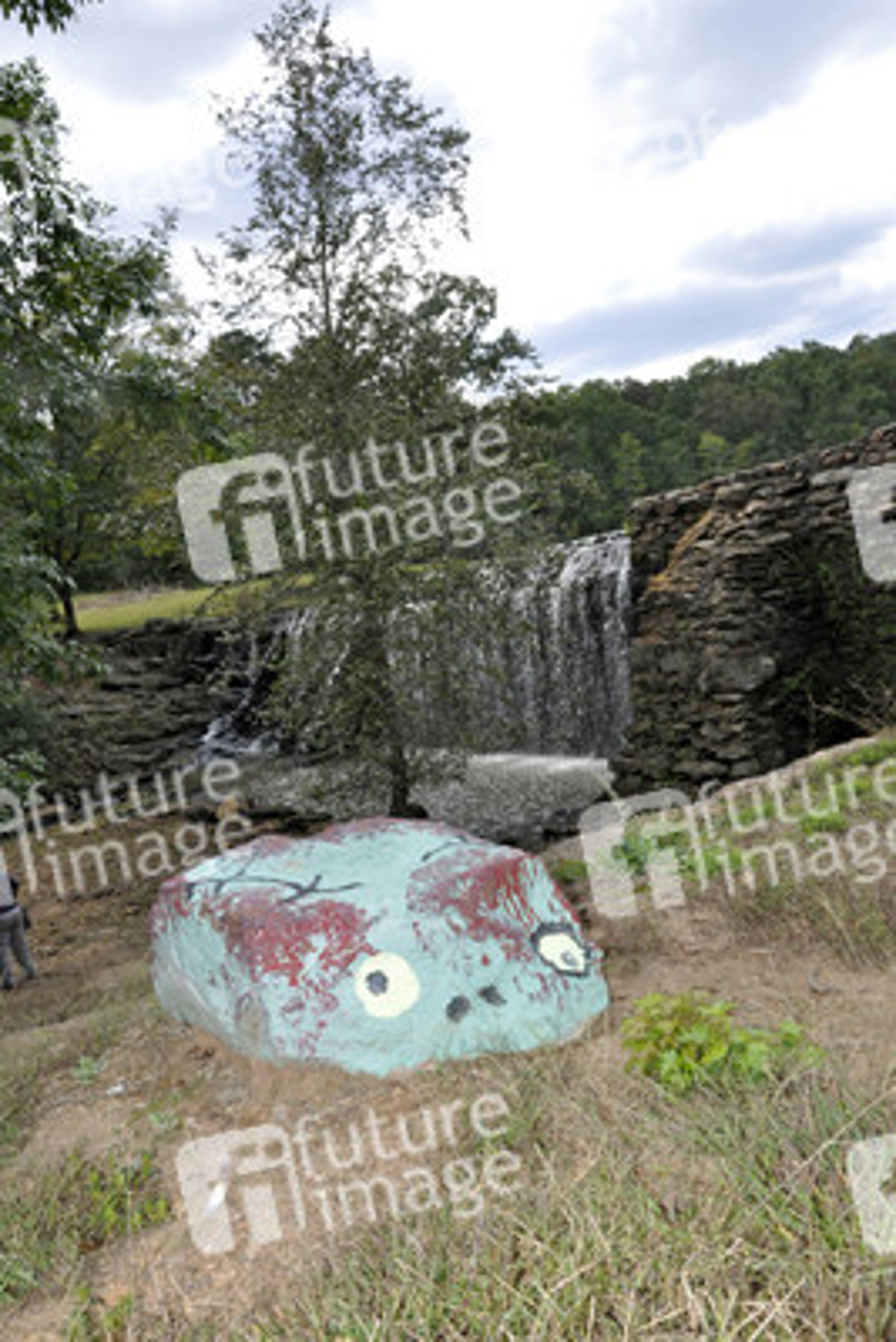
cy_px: 671
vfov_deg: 59.5
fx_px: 1175
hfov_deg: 41.7
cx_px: 448
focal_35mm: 32
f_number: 20
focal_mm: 21
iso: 1000
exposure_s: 1/200
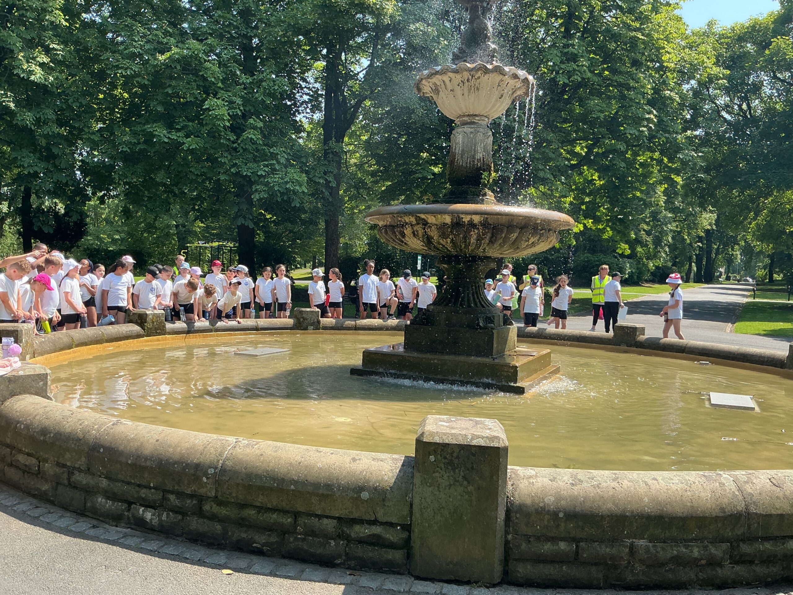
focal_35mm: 29
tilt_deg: -1.6
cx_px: 396
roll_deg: -1.5
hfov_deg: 61.7
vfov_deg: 48.2
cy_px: 298
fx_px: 664
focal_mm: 3
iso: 25
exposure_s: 1/613
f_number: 1.8
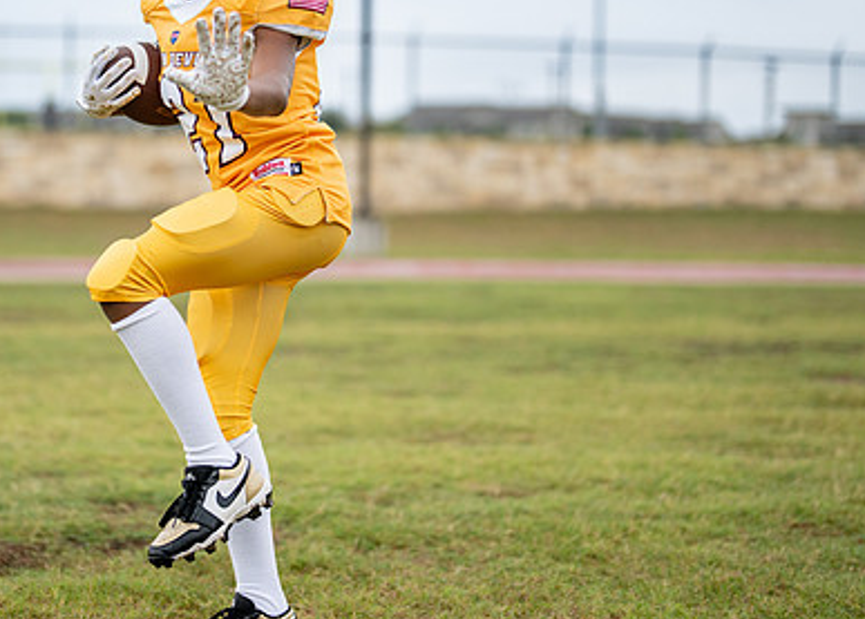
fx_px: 2213
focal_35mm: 90
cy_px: 182
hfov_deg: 22.0
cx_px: 253
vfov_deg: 15.9
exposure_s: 1/1600
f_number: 1.2
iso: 320
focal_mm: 50
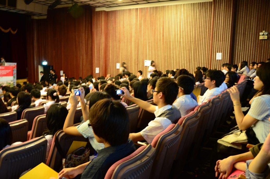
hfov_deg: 57.3
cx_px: 135
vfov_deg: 39.8
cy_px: 90
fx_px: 247
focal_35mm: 33
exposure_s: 1/6
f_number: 4
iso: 1600
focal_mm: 22
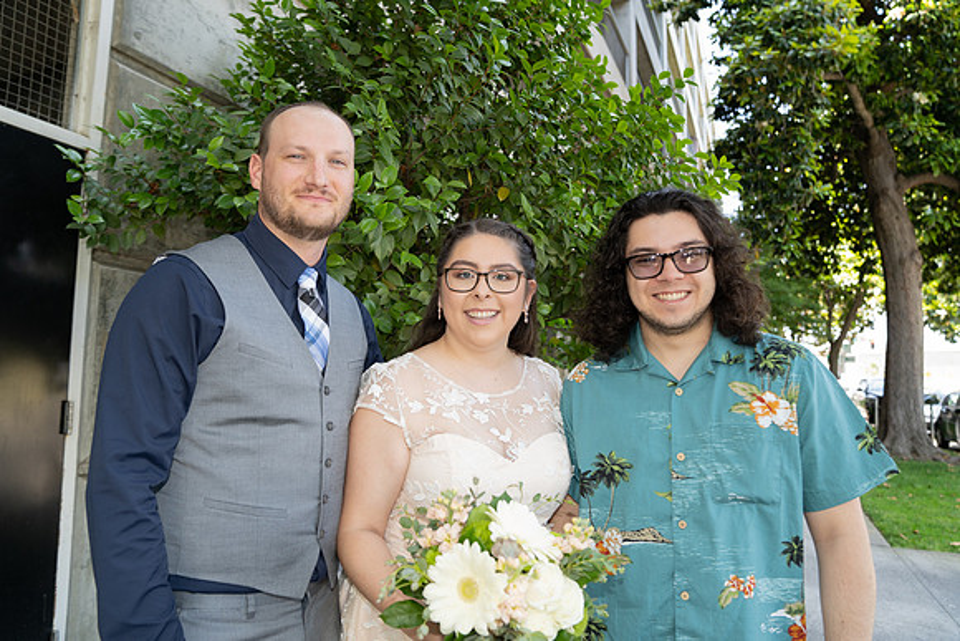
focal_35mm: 24
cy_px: 320
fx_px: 640
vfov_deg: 53.2
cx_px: 480
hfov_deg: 73.7
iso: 500
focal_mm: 24
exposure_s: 1/250
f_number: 3.2
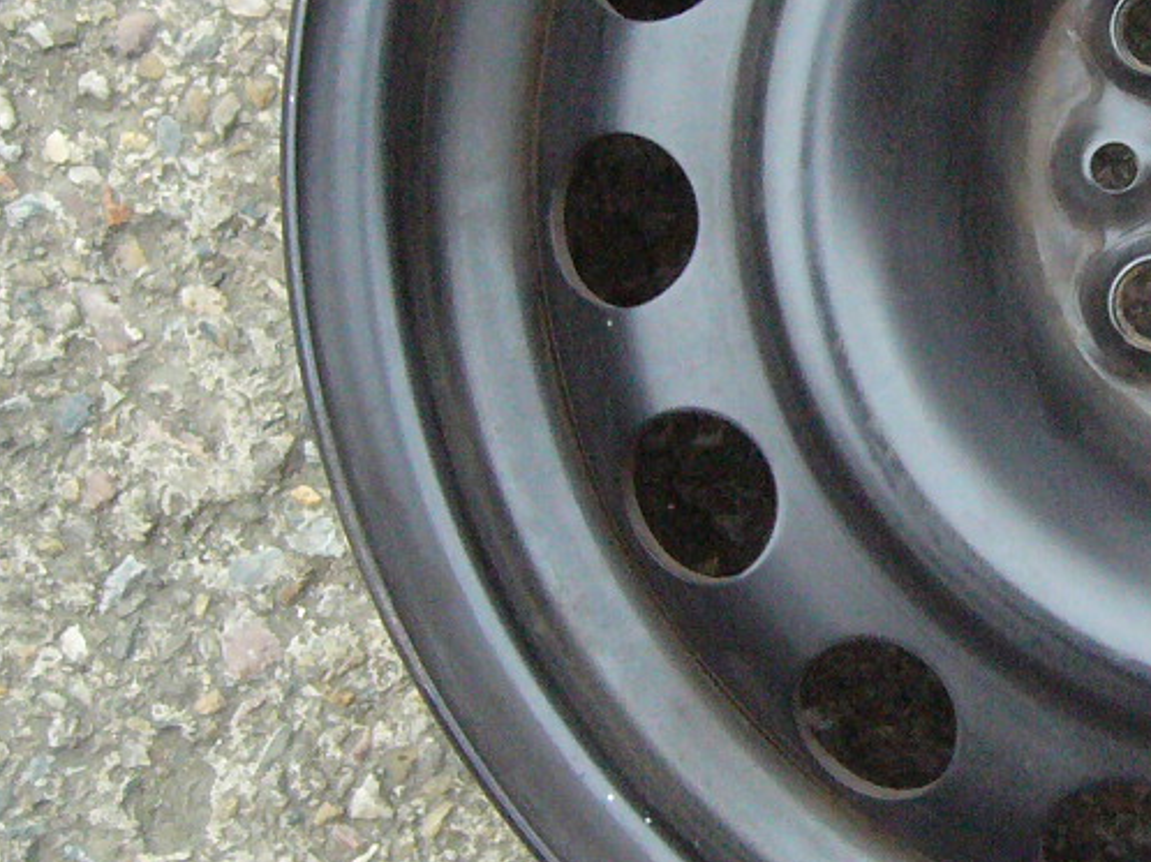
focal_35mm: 90
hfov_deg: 20.5
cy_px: 176
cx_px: 1347
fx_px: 2991
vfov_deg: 16.3
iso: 400
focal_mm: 5.8
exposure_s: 1/400
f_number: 2.8
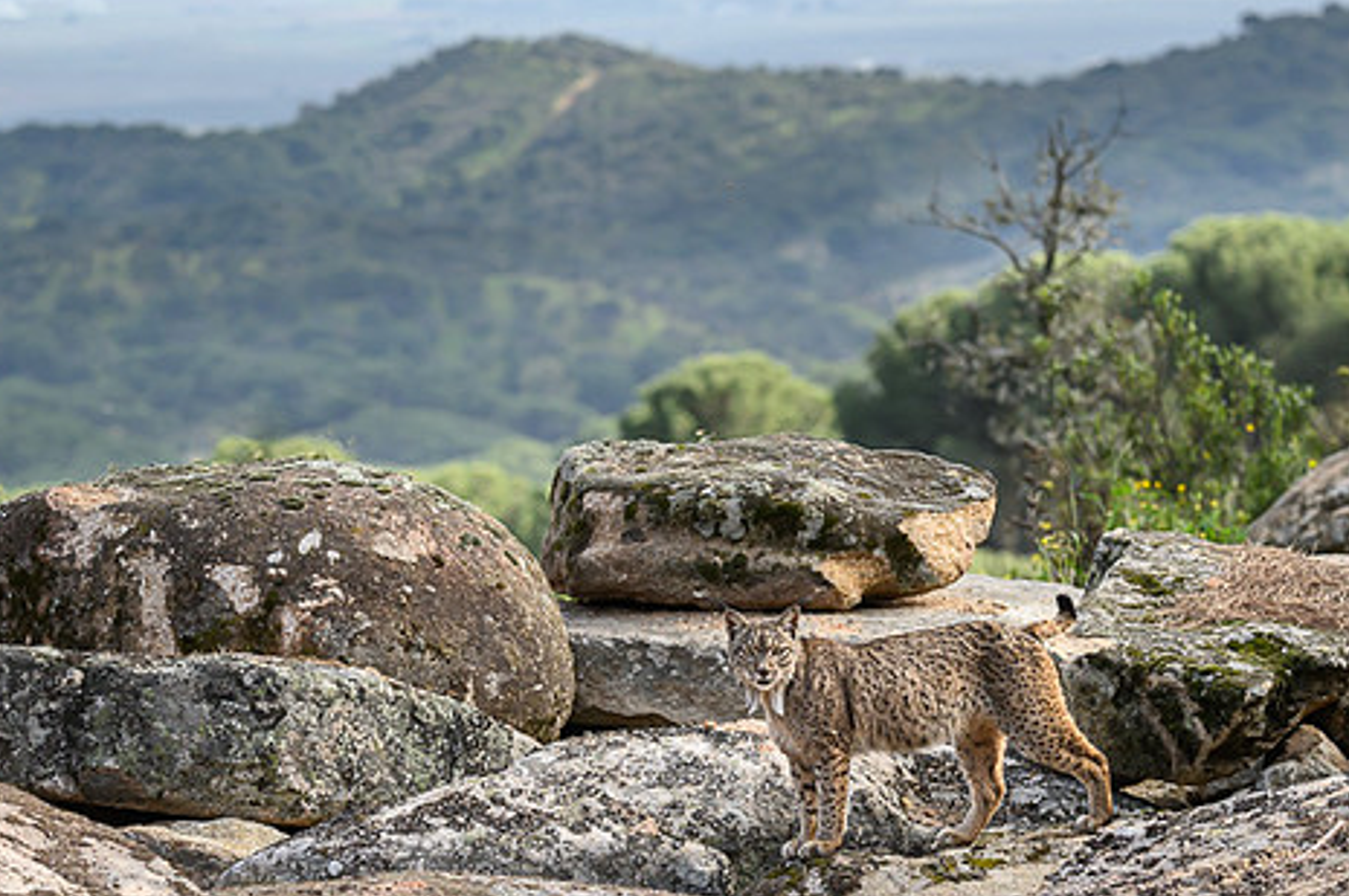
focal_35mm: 219
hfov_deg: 9.4
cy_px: 582
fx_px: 8198
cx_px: 747
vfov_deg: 6.3
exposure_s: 1/1600
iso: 720
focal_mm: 155
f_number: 4.8
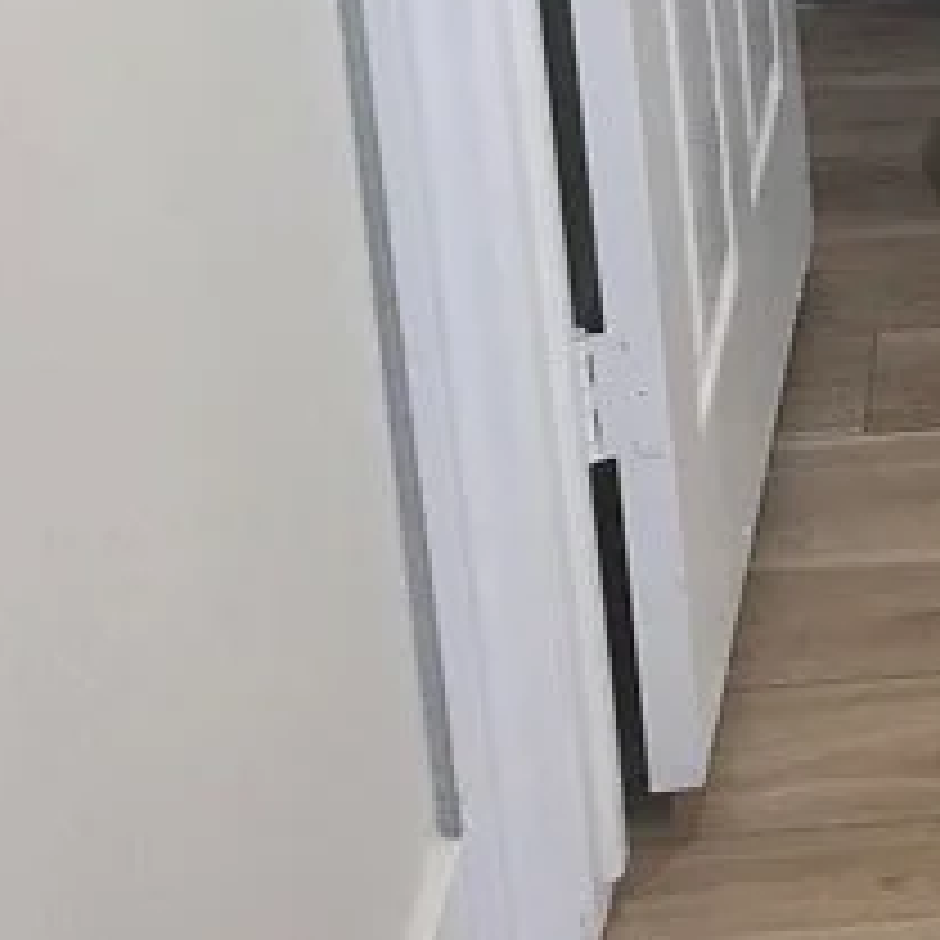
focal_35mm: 121
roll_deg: -0.5
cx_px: 1696
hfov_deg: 13.0
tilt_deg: -19.0
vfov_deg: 14.0
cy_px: -207
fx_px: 3717
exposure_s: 1/40
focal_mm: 3.99
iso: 25
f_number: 1.8
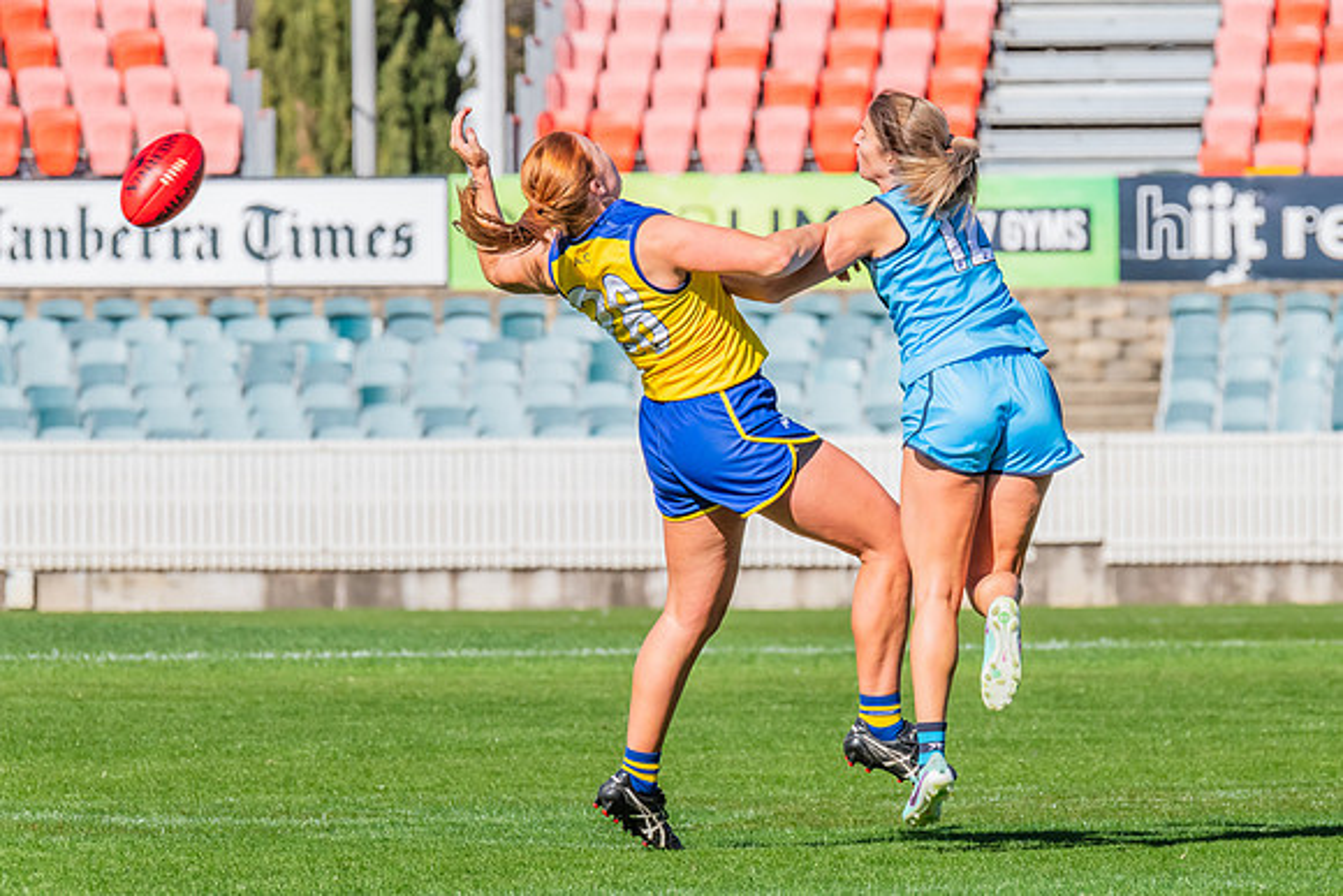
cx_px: 791
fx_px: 17696
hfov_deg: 4.3
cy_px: 328
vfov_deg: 2.9
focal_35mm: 474
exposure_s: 1/1250
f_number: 14
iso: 800
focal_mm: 360
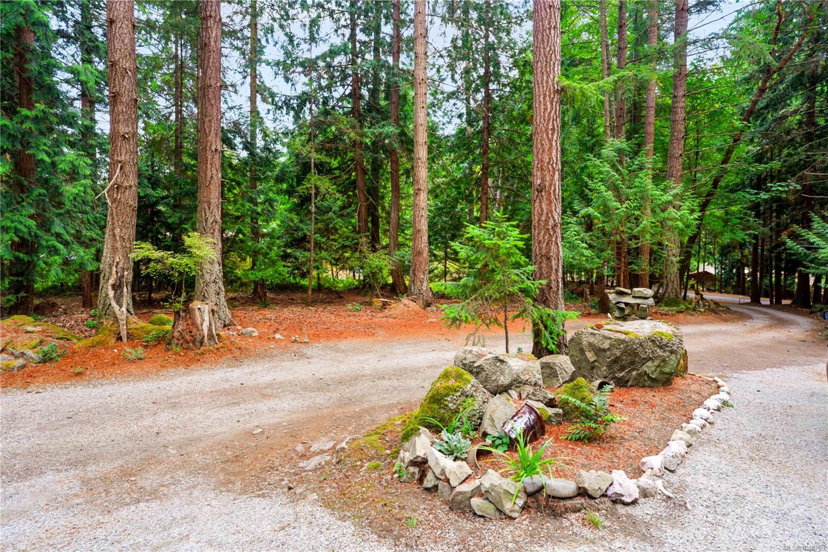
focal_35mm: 20
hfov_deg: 84.0
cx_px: 414
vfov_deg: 61.9
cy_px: 276
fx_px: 460
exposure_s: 1/320
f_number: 3.5
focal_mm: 20
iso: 320
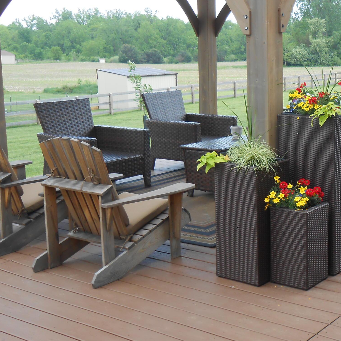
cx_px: 292
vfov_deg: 28.5
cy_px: 133
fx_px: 669
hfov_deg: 27.8
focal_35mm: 60
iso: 80
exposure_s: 1/160
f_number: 3.9
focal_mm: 6
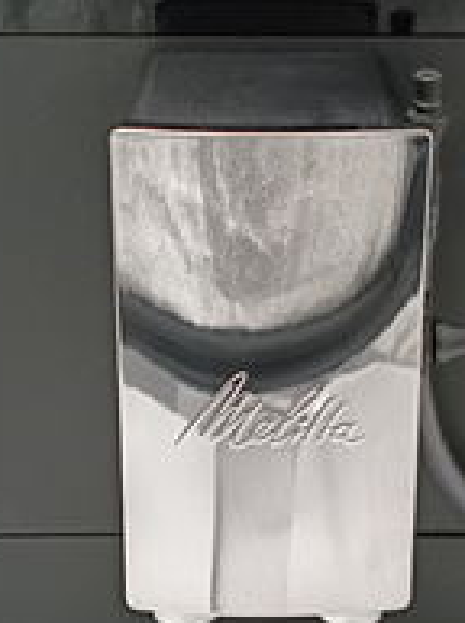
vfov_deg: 24.2
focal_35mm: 81
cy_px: 294
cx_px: 265
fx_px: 1456
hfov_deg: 18.1
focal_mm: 4.81
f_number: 1.8
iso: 230
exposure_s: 1/100
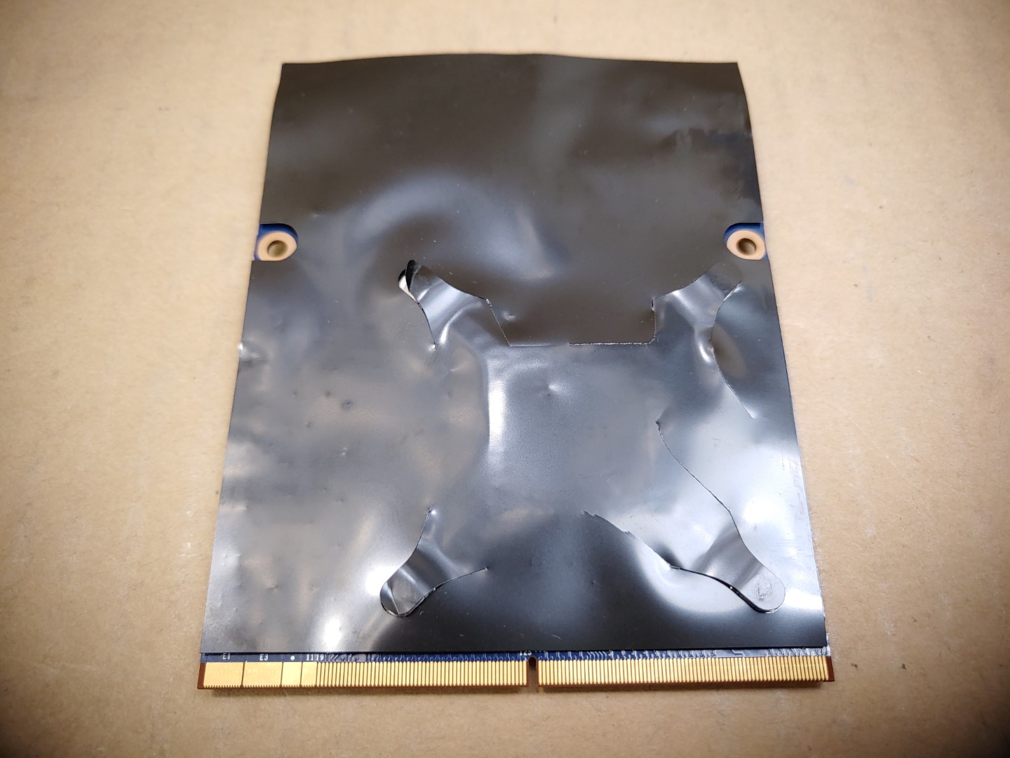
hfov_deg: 67.3
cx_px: 505
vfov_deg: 53.1
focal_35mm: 26
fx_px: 759
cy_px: 379
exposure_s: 1/120
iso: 100
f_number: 1.8
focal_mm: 4.36
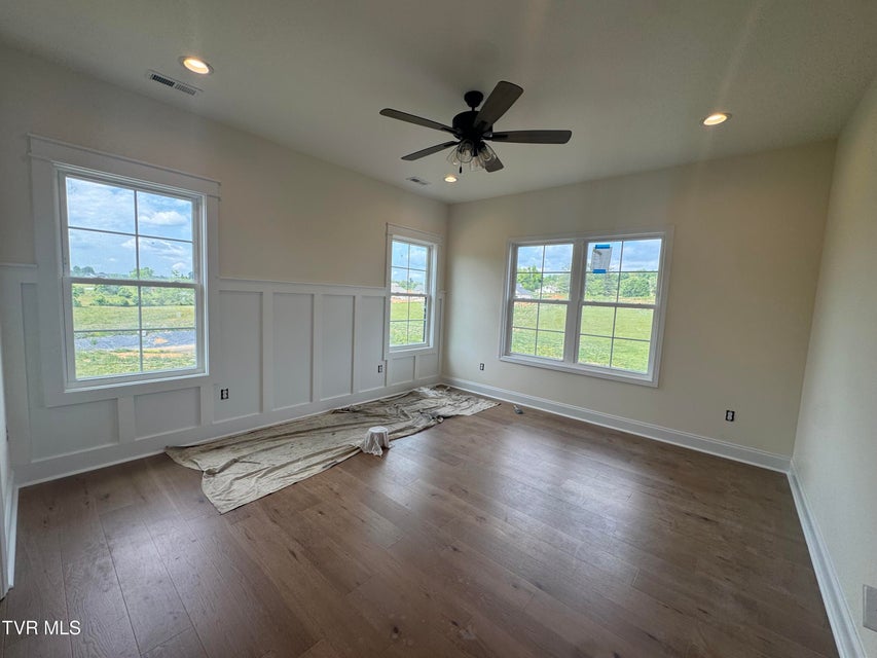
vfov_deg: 85.7
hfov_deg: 102.1
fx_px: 355
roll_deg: -2.8
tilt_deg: -6.0
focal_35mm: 14
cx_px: 438
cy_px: 329
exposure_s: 1/306
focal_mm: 2.22
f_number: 2.2
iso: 40
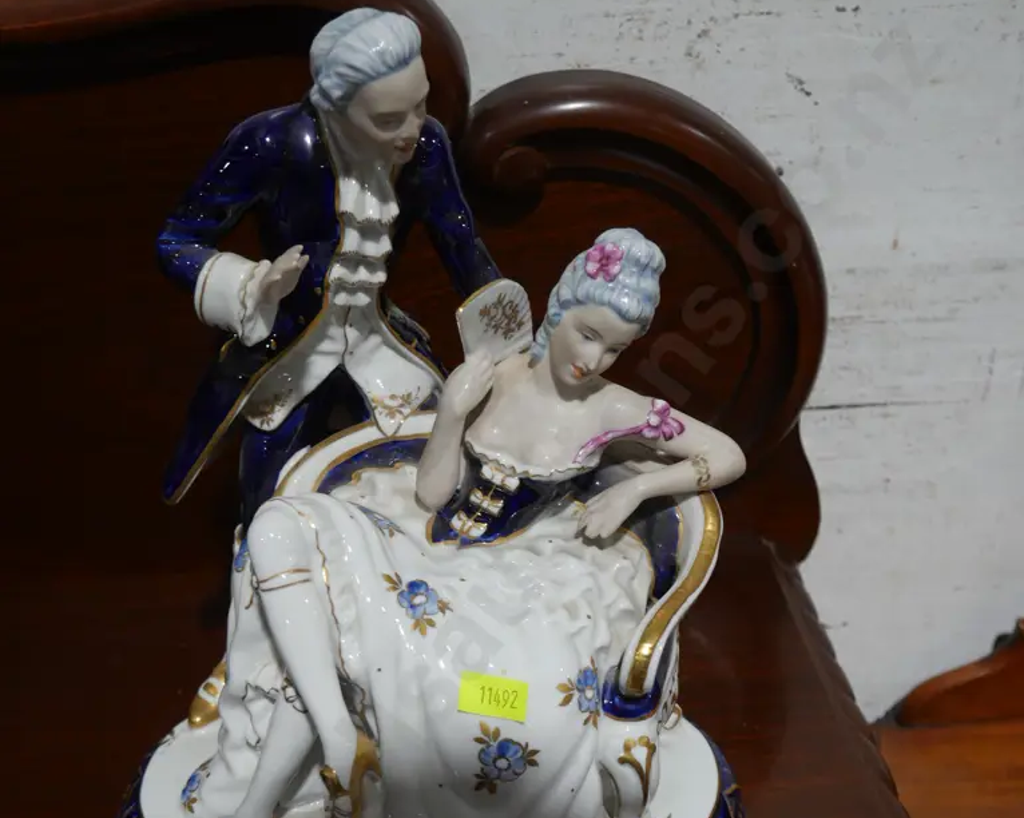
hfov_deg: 39.6
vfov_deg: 31.7
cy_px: 581
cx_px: 512
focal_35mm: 47
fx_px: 1424
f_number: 4
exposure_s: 1/60
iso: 250
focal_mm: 18
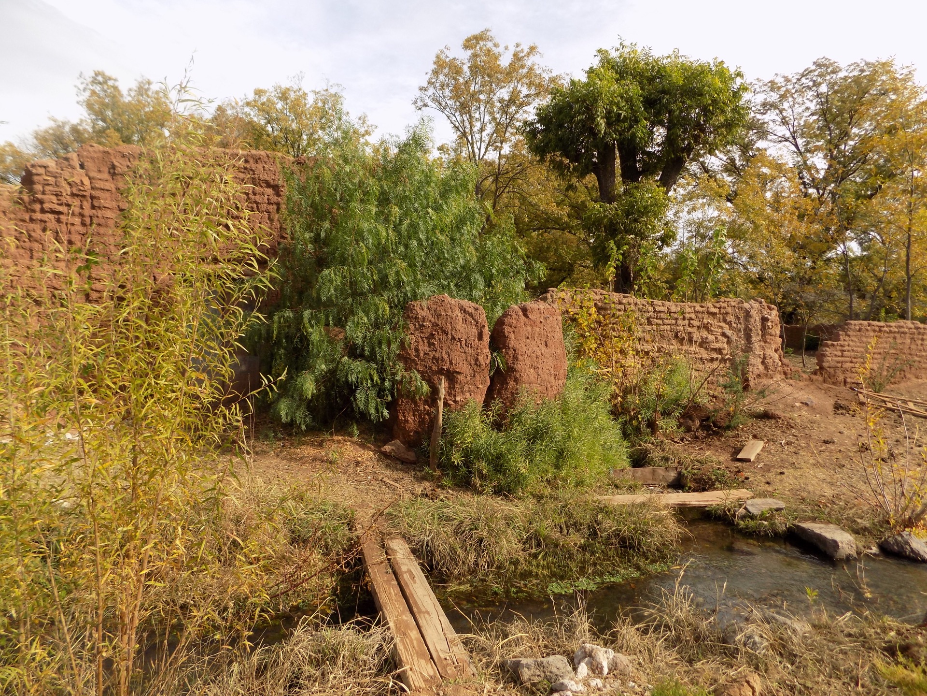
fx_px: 616
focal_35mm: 23
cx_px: 464
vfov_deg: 58.9
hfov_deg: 73.9
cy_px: 348
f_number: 3.1
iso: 80
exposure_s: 1/500
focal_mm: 4
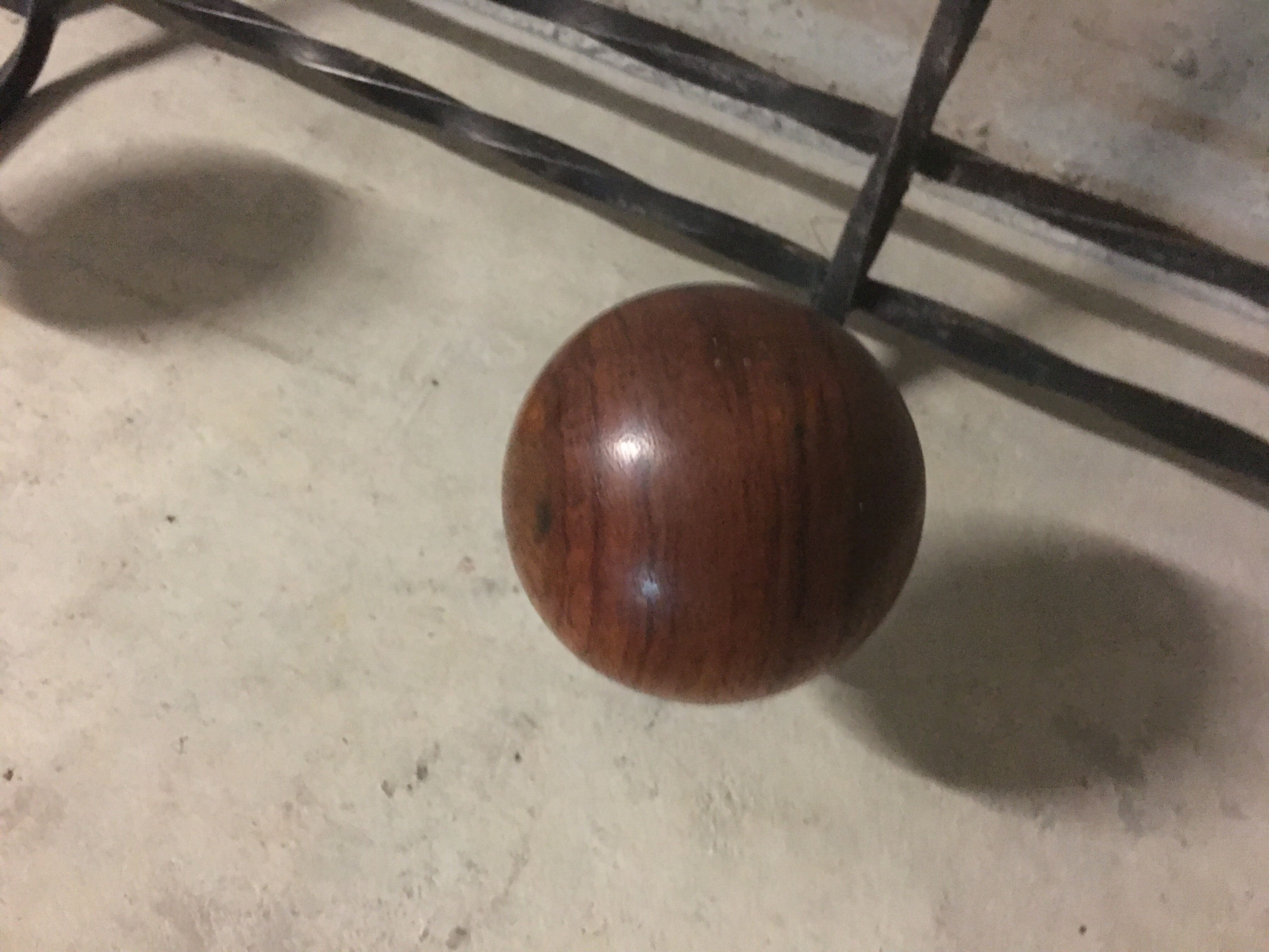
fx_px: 1063
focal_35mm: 29
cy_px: 476
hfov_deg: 61.7
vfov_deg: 48.2
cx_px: 634
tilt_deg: -58.4
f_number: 2.2
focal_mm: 4.15
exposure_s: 1/4
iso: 160
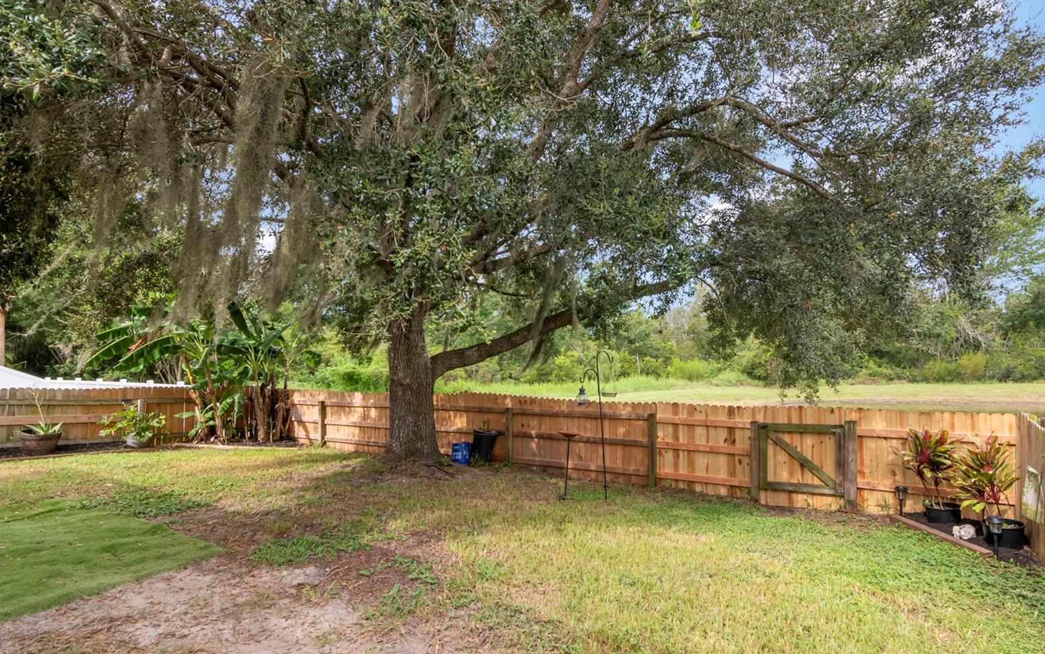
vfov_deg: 66.3
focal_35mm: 18
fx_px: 499
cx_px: 542
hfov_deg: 92.6
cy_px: 344
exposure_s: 1/160
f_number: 10
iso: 800
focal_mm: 11
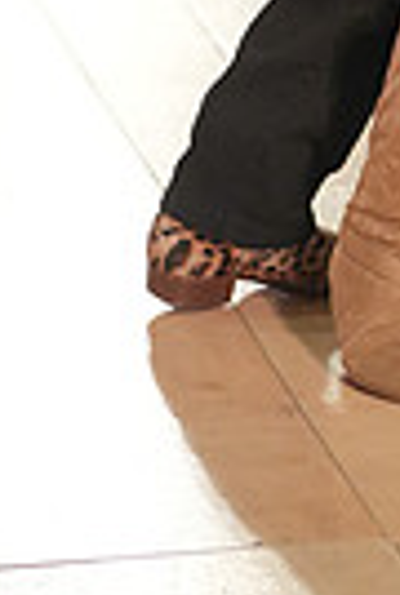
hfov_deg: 4.5
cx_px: 802
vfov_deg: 6.6
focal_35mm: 302
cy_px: -675
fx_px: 5007
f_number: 3.2
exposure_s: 1/400
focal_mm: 70
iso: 3200
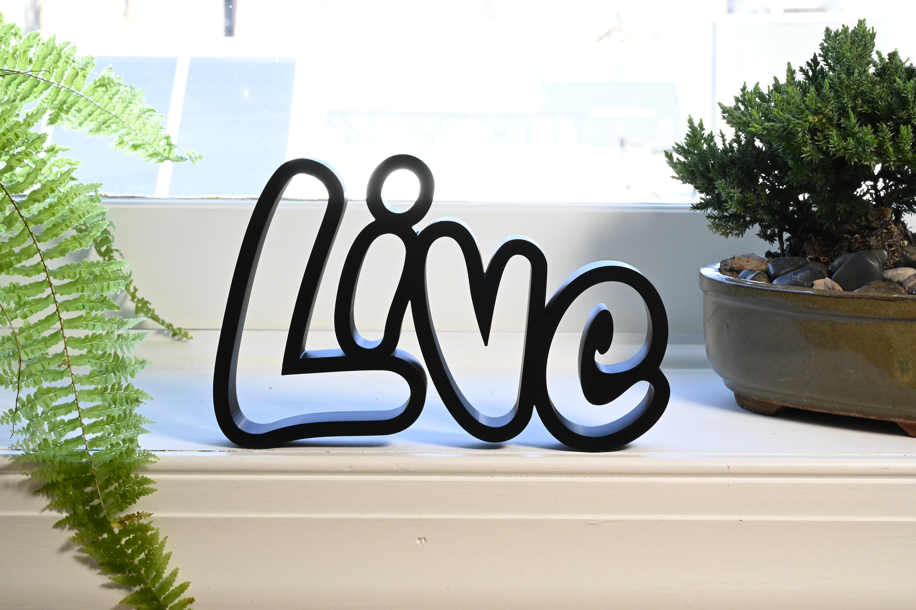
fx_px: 1780
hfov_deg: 28.9
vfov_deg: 19.4
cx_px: 458
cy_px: 305
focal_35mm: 70
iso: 4000
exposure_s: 1/125
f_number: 18
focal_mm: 70
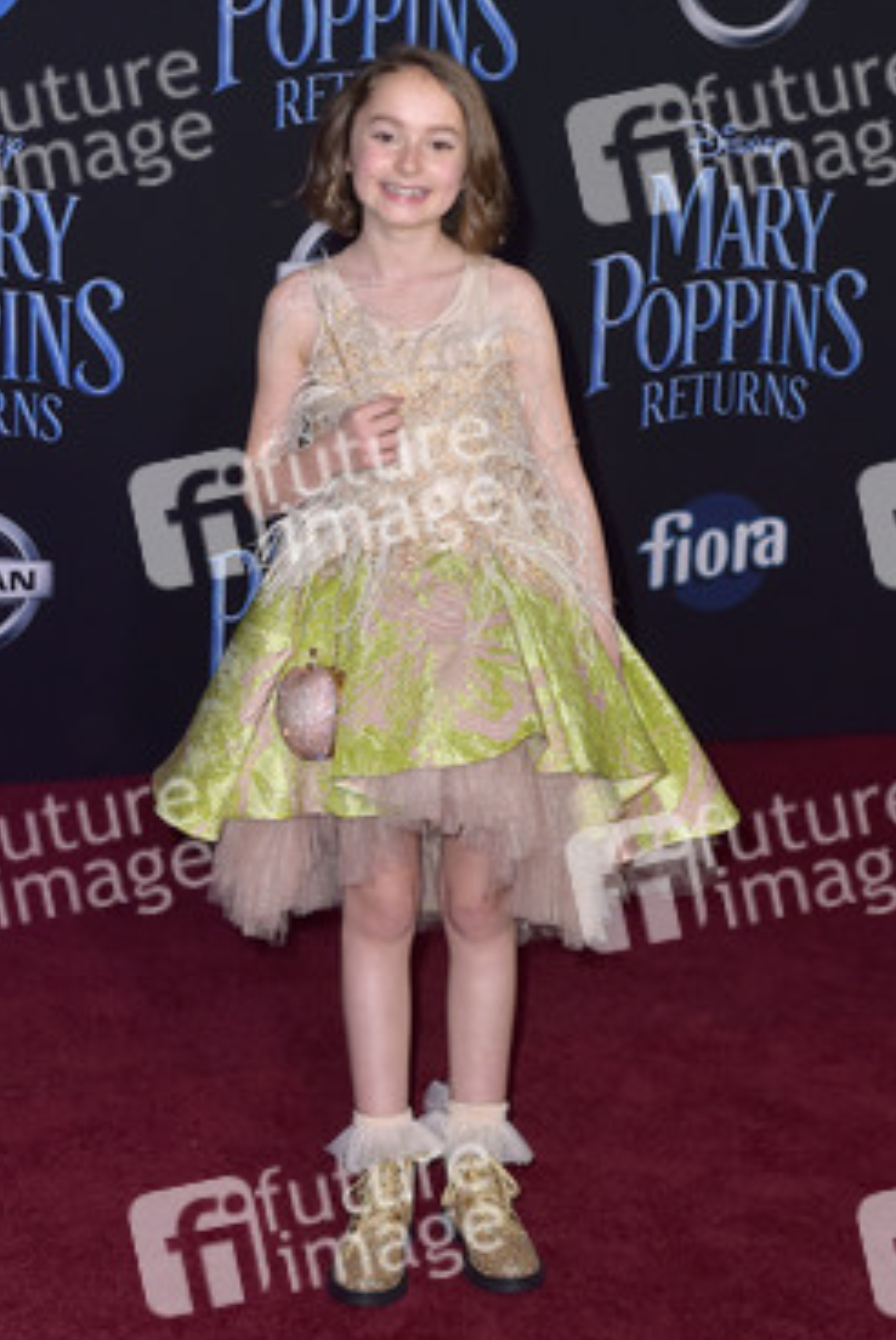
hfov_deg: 21.6
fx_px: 2347
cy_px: 685
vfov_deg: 31.9
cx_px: 424
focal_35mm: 63
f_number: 6.3
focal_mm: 58
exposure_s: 1/250
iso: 400
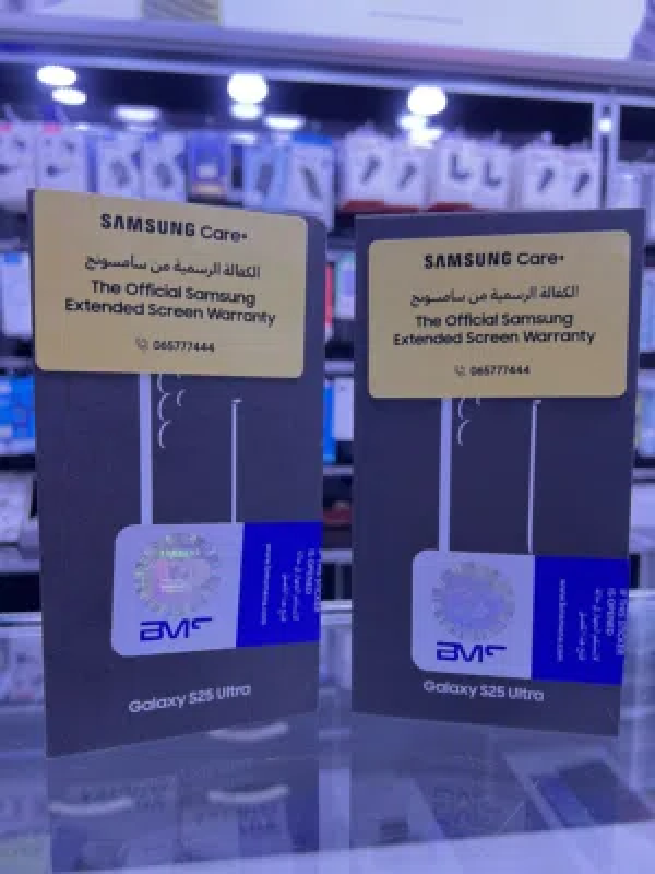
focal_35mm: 26
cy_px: 437
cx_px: 328
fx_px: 656
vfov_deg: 67.3
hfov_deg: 53.1
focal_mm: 5.7
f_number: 1.5
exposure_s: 1/50
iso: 125
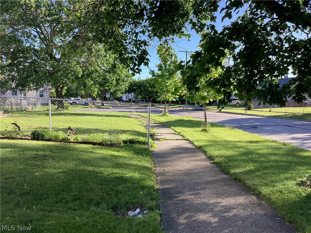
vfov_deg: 45.4
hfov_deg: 58.4
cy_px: 116
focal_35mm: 31
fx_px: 279
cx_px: 156
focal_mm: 3.3
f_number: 2.4
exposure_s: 1/277
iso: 25
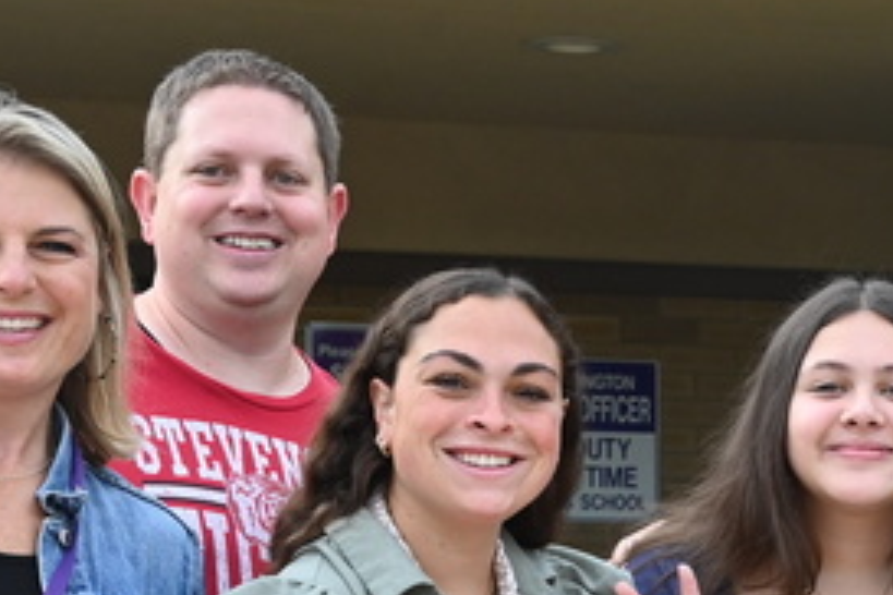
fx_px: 3348
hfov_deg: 14.7
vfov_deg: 9.8
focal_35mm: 135
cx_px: 1037
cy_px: 940
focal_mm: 36
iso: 800
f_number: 9
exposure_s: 1/250
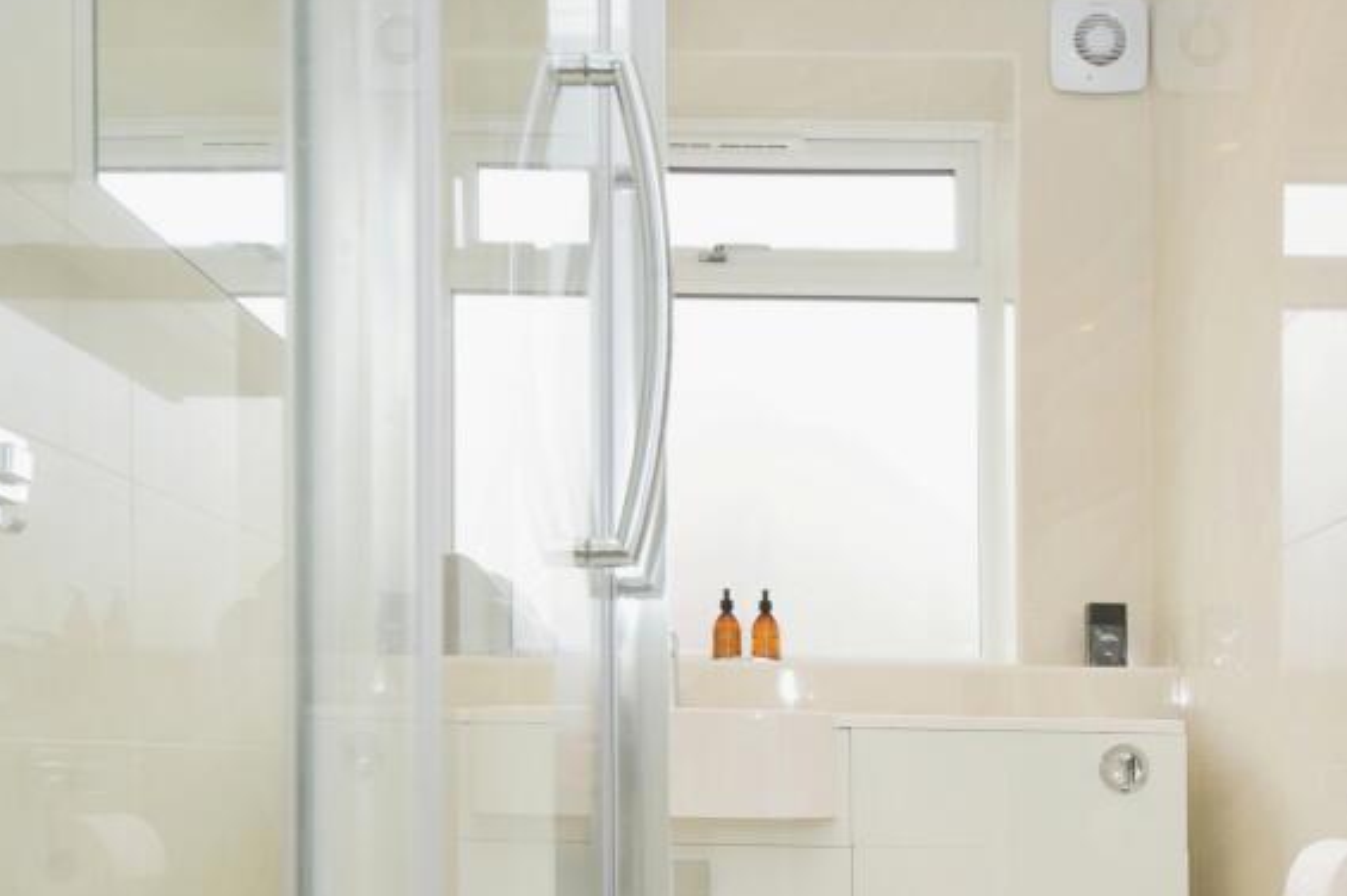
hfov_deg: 61.8
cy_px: 726
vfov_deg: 41.7
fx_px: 1118
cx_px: 775
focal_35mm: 30
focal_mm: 11
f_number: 6.3
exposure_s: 1/160
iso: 500
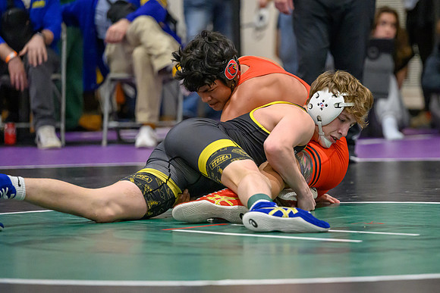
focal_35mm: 209
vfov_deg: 6.6
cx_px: 278
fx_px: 2557
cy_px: 140
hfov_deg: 9.8
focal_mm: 155
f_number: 2.8
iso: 10000
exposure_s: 1/800
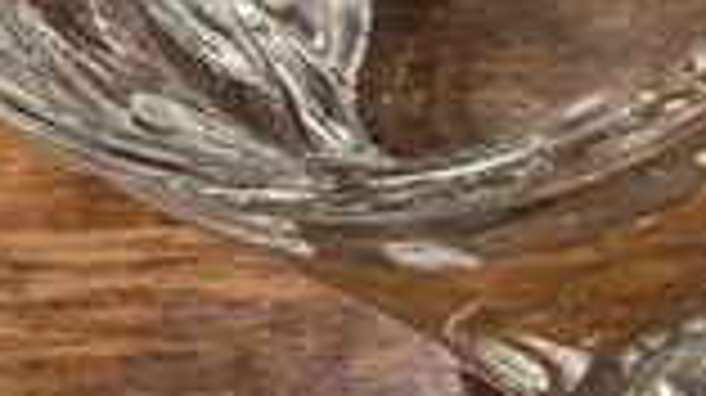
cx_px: 1493
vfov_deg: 6.0
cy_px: 1220
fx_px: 3460
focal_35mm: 185
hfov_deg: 10.5
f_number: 1.8
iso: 250
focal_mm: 4.25
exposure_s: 1/49
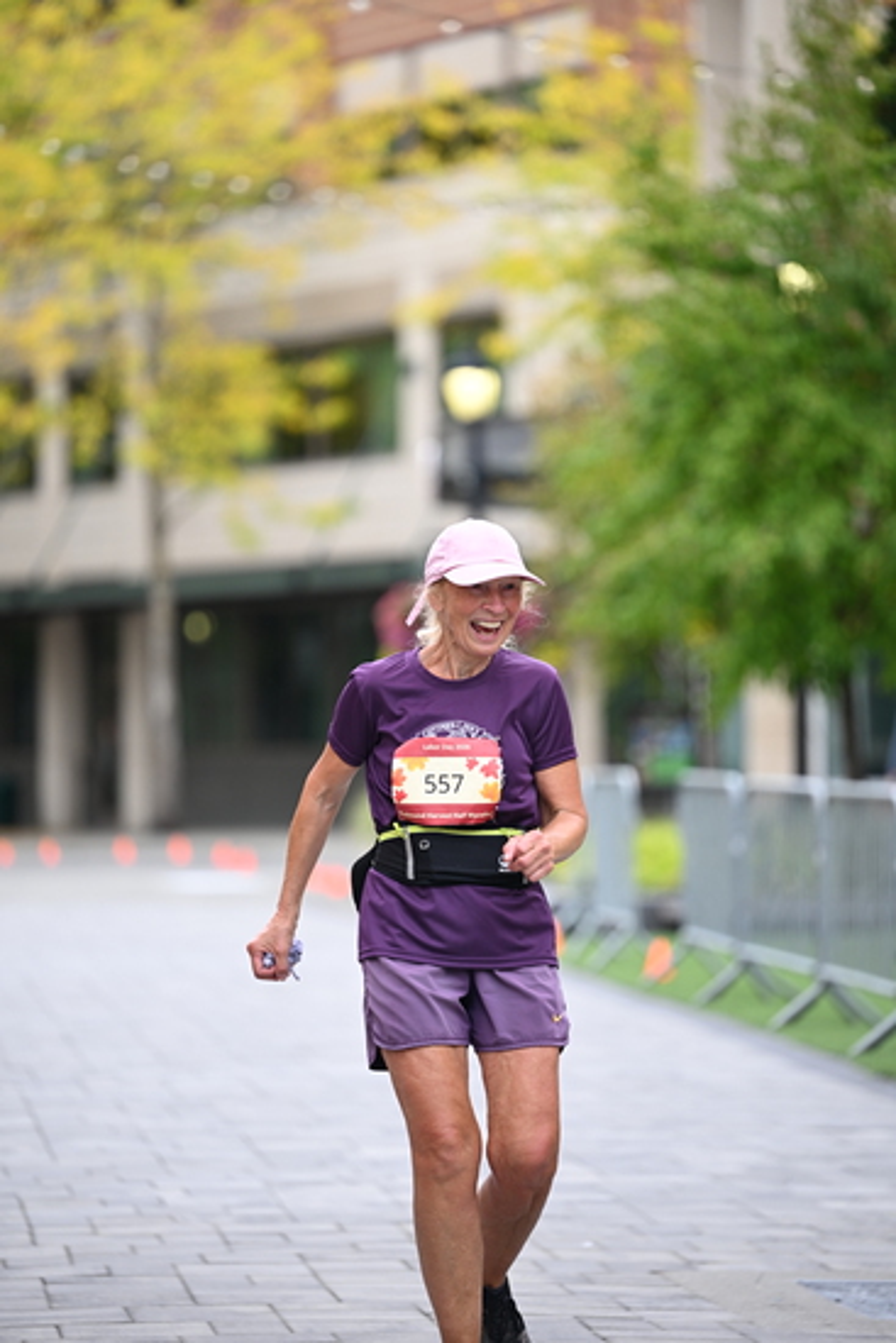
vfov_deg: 12.8
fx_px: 5969
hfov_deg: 8.6
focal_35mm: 160
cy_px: 672
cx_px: 448
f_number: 2.8
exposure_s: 1/1000
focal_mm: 160
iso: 400
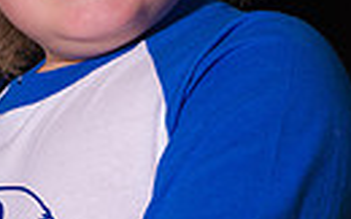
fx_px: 3297
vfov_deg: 3.8
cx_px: 81
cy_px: 200
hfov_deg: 6.1
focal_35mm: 345
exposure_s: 1/500
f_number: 5.6
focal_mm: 98
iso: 2000
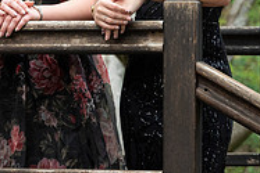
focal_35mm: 403
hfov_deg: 5.1
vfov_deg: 3.4
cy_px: -10
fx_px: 2913
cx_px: 25
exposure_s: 1/640
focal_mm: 130
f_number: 6.3
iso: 1250
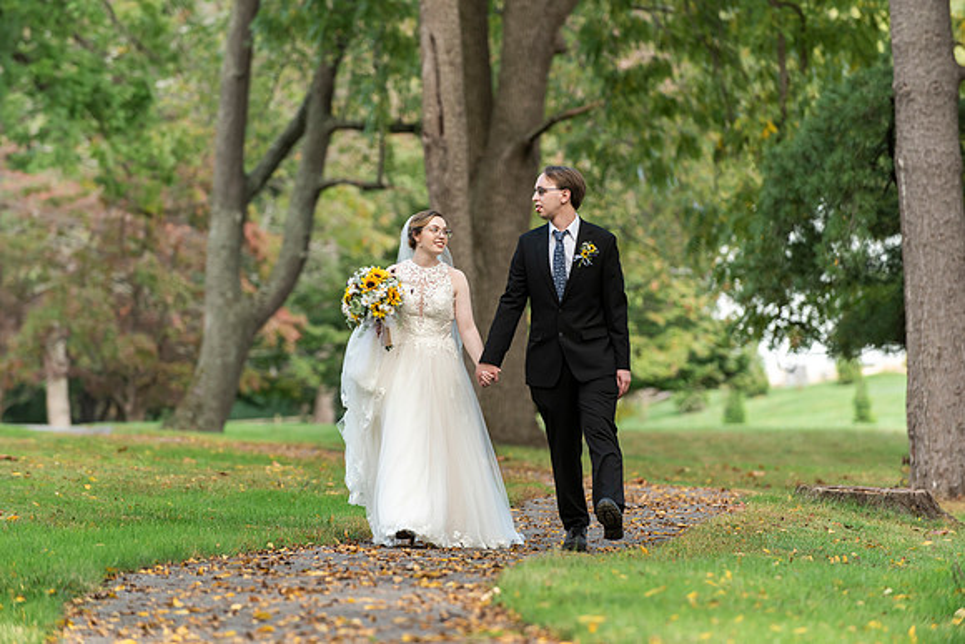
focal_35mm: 200
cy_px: 322
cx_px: 482
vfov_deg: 6.9
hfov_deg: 10.3
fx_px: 5362
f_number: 4
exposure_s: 1/500
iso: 400
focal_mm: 200
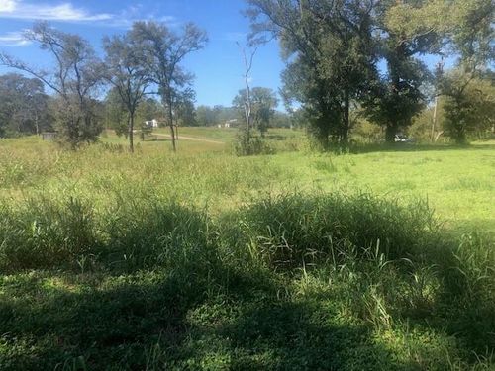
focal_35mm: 28
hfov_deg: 63.4
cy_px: 186
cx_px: 248
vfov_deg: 49.7
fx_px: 400
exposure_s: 1/750
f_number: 1.8
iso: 20
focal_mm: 3.99
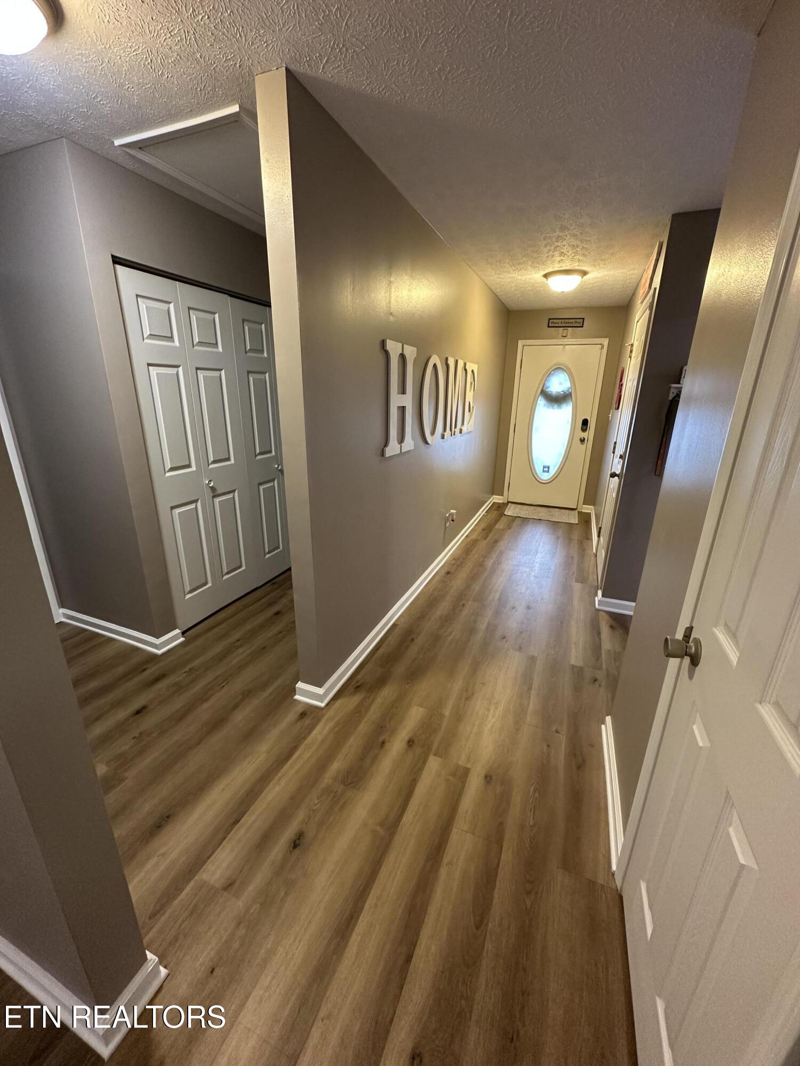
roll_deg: -1.5
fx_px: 431
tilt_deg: -18.3
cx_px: 400
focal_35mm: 14
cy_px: 533
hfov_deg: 85.7
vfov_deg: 102.1
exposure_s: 1/60
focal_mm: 2.22
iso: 320
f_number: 2.2
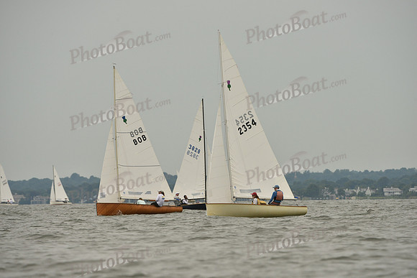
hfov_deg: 5.2
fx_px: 4634
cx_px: 208
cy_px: 139
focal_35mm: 400
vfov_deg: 3.4
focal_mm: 400
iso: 320
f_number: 7.1
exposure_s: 1/1250
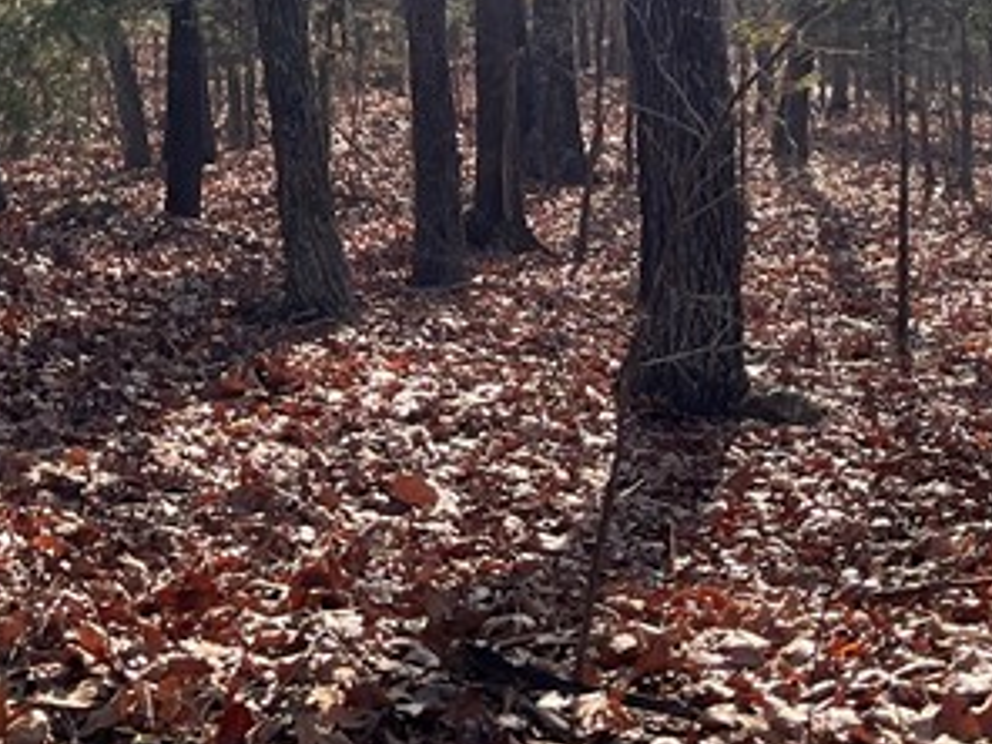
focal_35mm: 90
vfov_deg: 15.7
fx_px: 2579
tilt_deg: +2.0
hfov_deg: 21.4
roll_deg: +0.1
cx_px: 161
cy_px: -194
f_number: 1.6
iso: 50
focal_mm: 5.1
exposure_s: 1/1497
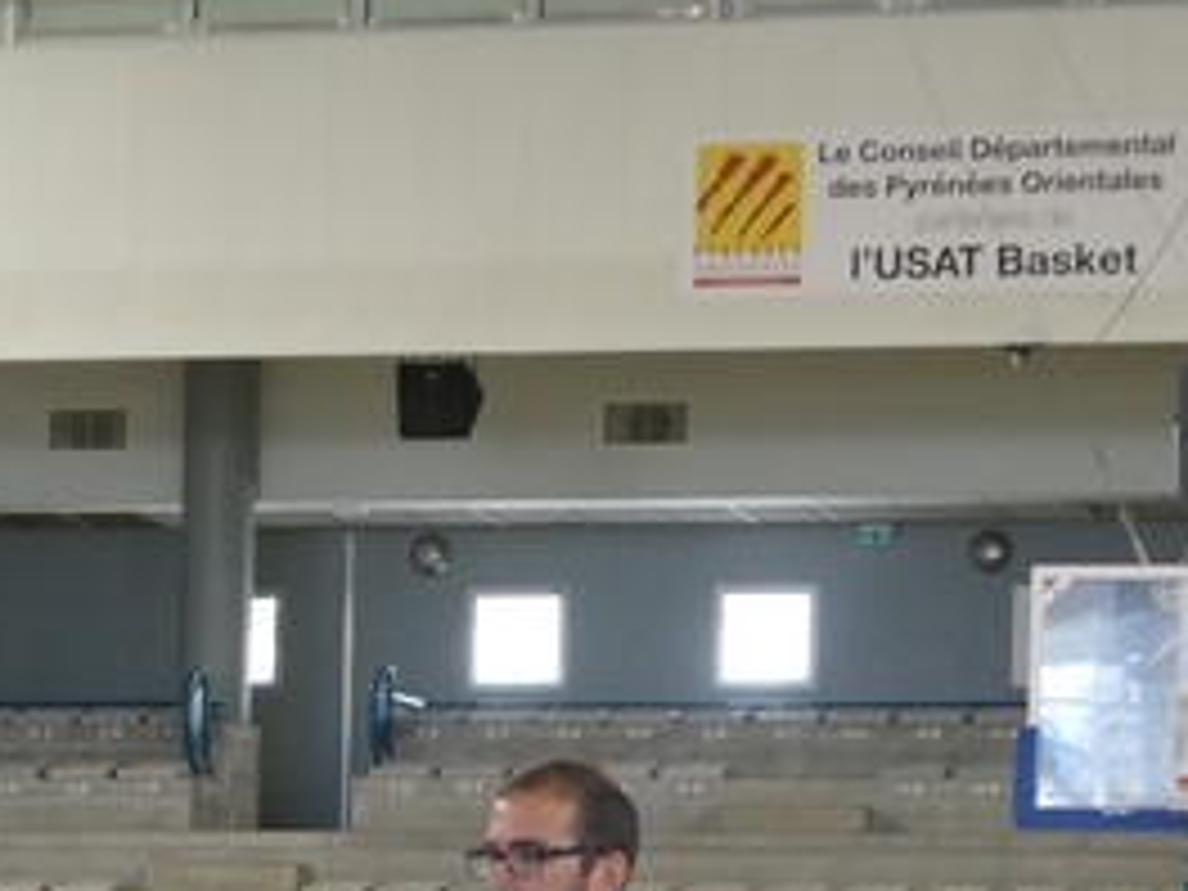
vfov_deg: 7.9
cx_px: 261
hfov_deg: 10.5
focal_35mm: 187
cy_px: 1026
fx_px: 6418
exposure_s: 1/125
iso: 800
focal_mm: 25.9
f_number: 2.8
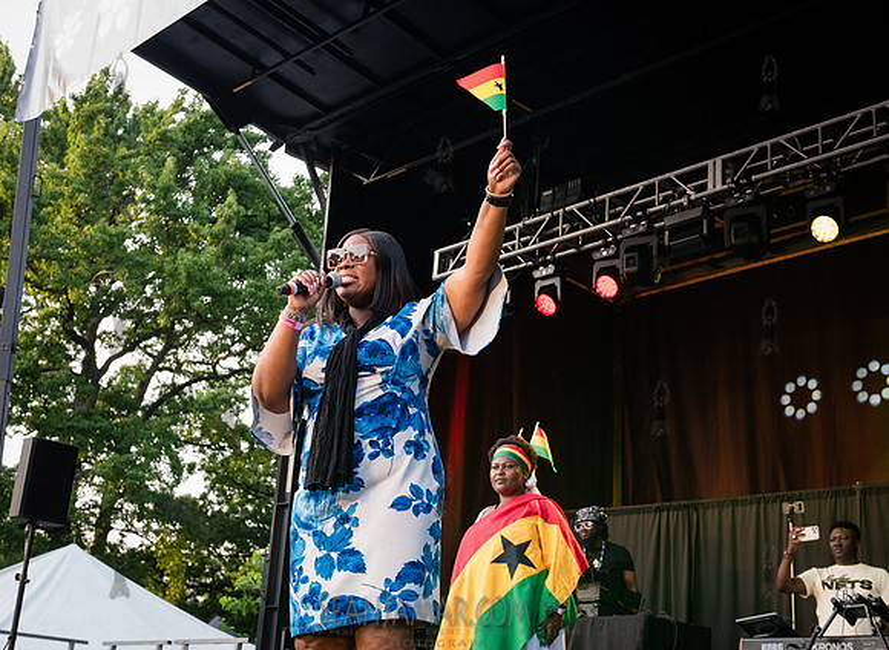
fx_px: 1215
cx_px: 436
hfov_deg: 40.2
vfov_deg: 29.9
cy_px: 340
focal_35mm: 48
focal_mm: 40
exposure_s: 1/500
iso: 2000
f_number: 4.5
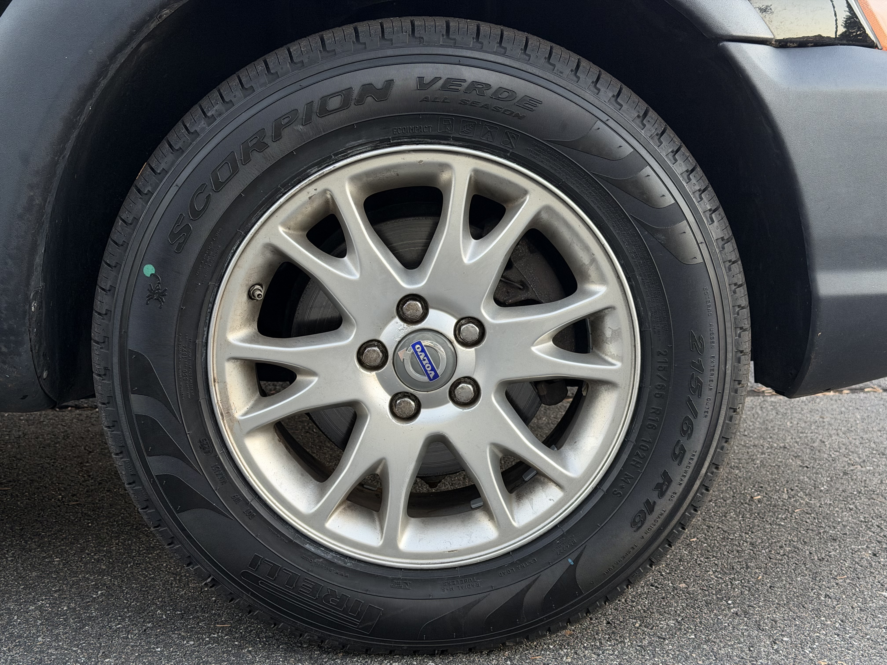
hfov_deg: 39.7
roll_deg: +0.5
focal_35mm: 48
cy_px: 332
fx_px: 1230
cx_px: 444
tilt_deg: -10.9
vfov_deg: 30.3
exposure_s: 1/93
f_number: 1.78
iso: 100
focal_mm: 6.76
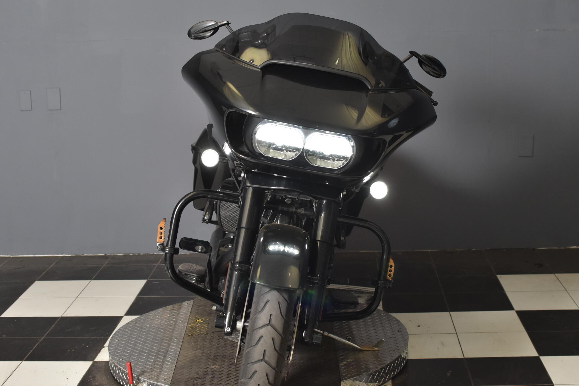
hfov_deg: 33.1
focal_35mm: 61
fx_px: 974
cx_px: 293
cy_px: 216
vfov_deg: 22.4
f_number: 4.5
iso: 800
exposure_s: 1/160
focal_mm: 35
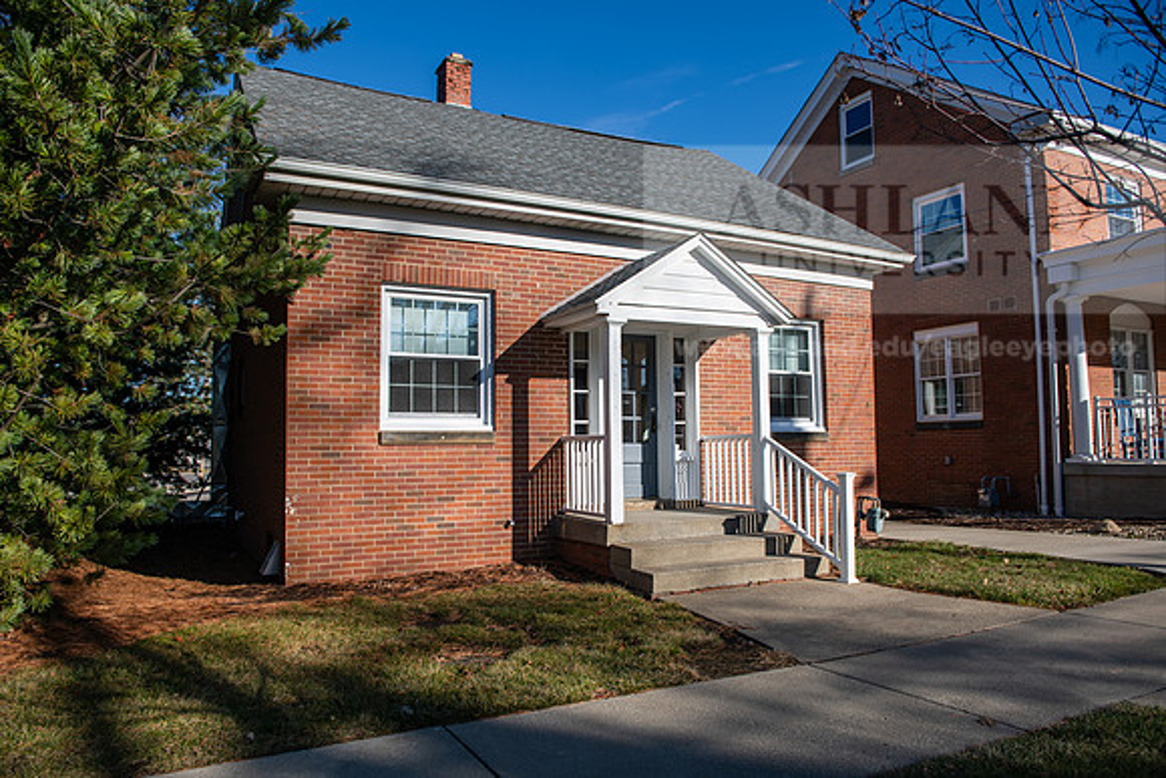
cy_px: 389
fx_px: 842
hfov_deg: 69.4
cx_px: 583
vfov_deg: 49.6
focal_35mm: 26
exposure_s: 1/640
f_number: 4
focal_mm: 26
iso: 50
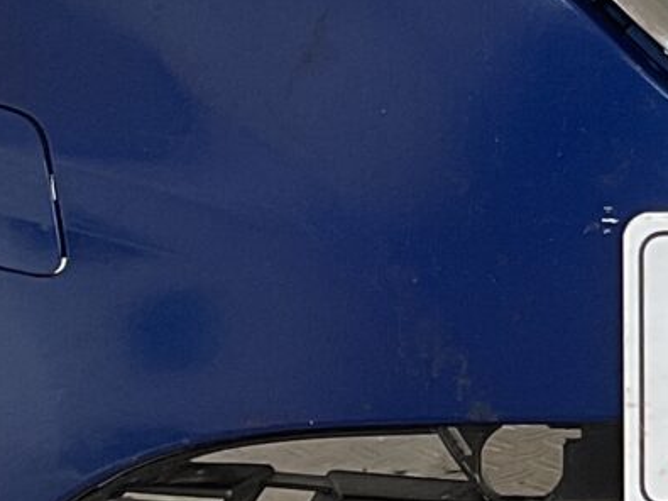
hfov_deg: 9.9
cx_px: 1280
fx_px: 3627
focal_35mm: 188
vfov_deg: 7.9
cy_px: 76
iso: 32
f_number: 1.8
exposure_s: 1/120
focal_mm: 3
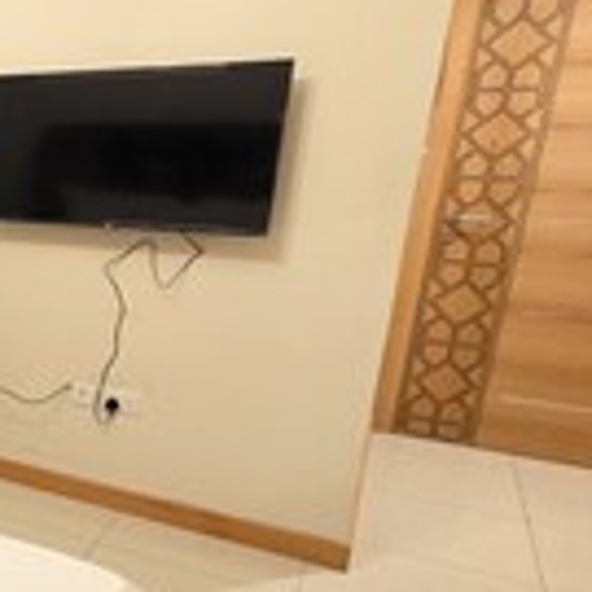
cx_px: -300
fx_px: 755
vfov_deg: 42.7
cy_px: 344
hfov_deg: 28.1
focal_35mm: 39
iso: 1000
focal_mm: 2.2
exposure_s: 1/33.3
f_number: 1.9
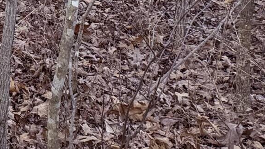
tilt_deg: -5.7
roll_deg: -2.6
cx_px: -369
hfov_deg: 12.4
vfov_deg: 7.7
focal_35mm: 137
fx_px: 962
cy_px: -304
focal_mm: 6.76
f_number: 1.78
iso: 80
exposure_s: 1/196
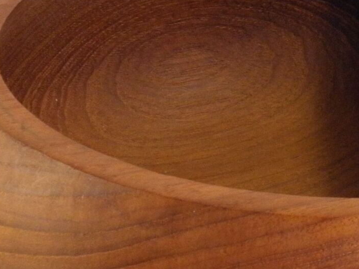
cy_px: 147
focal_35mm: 322
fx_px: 3339
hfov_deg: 6.1
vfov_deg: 4.6
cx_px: 367
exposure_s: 1/30
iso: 200
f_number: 4.5
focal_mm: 16
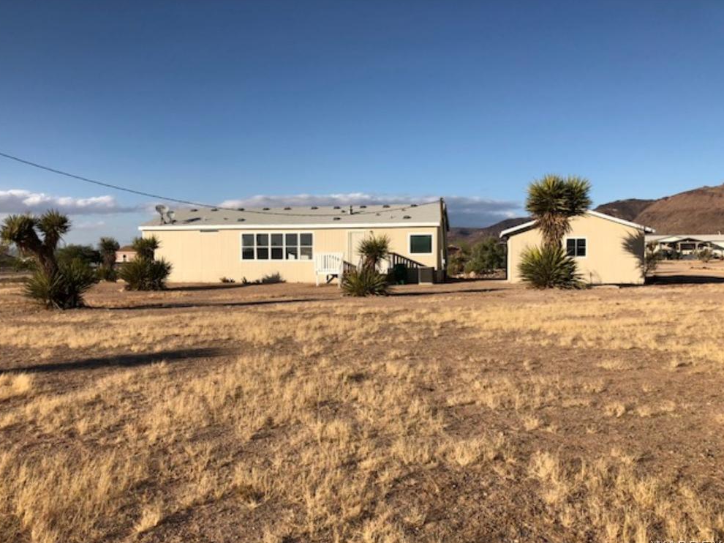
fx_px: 627
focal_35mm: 30
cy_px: 278
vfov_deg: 46.8
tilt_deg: -3.1
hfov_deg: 60.0
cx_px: 352
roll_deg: -0.5
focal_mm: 3.99
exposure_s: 1/2525
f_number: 1.8
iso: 20
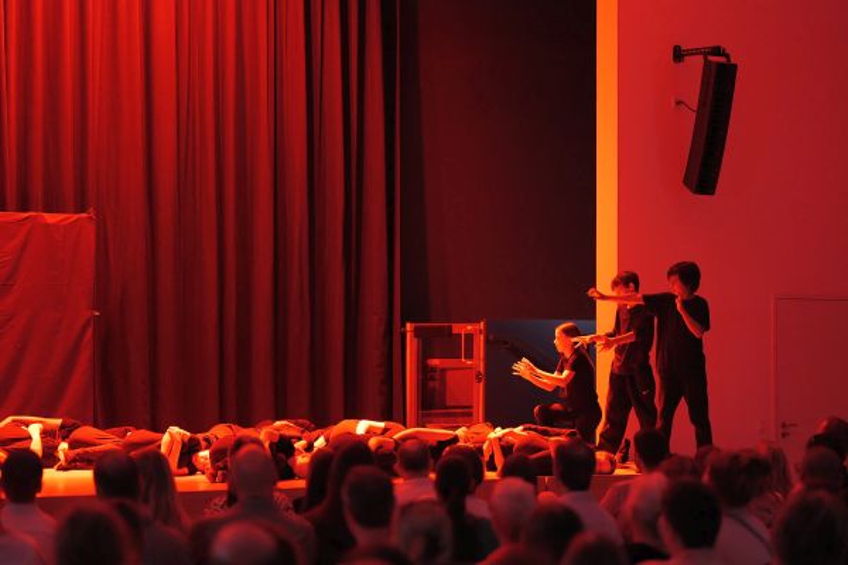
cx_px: 424
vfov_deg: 16.1
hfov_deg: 23.9
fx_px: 2002
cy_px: 282
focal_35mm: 85
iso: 6400
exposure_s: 1/100
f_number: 1.8
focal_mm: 85
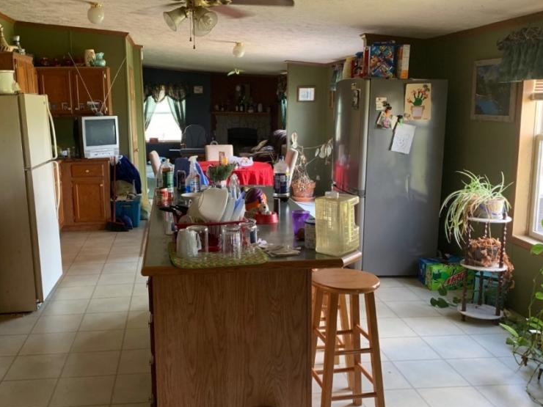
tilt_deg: -9.4
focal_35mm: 36
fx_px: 565
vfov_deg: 39.7
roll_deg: +0.3
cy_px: 199
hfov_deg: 50.9
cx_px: 210
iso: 125
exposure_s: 1/60
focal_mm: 4.25
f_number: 1.8
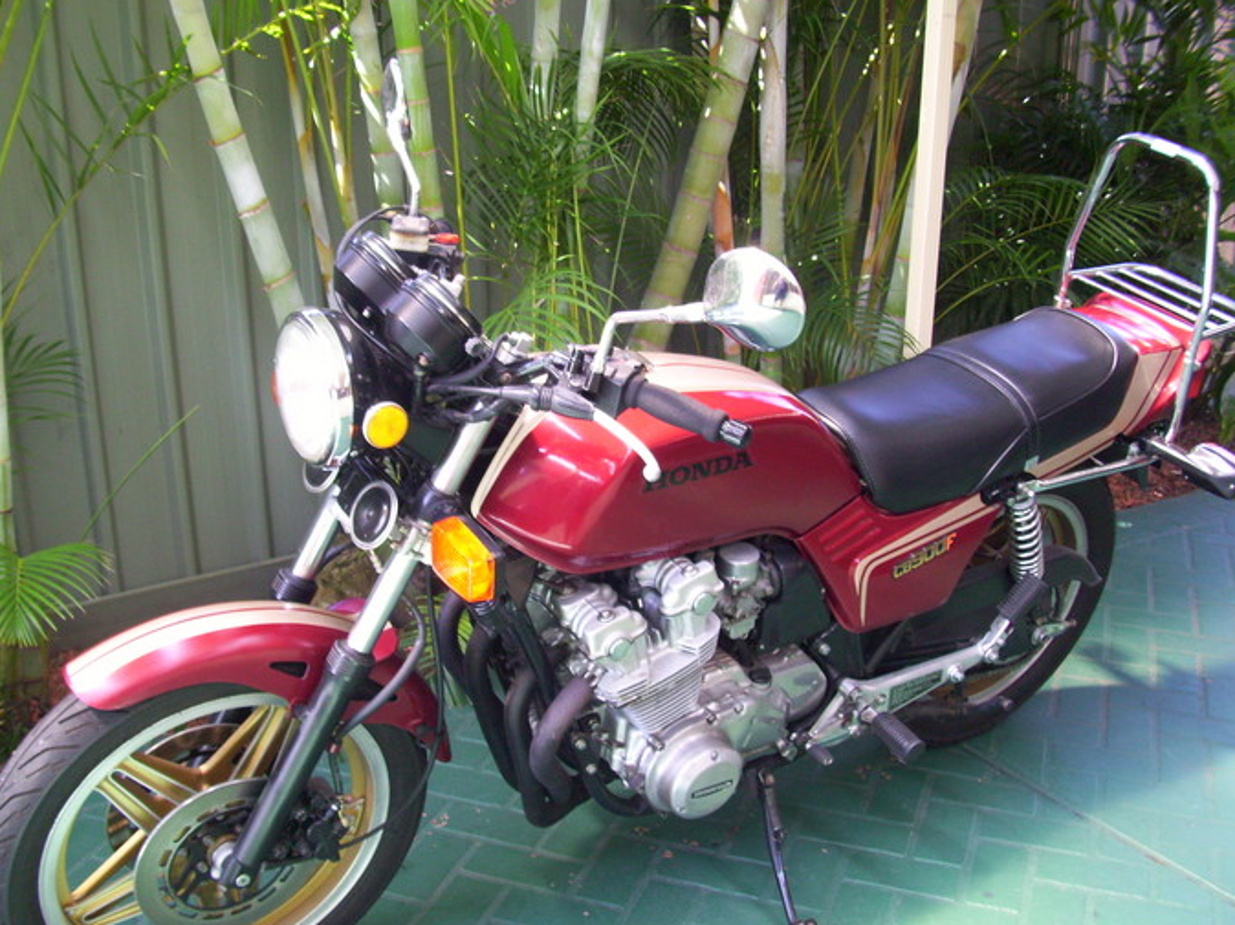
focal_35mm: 38
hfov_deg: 49.0
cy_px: 511
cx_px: 597
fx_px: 1355
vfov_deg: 37.7
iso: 100
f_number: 2.9
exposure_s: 1/30
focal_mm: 5.7
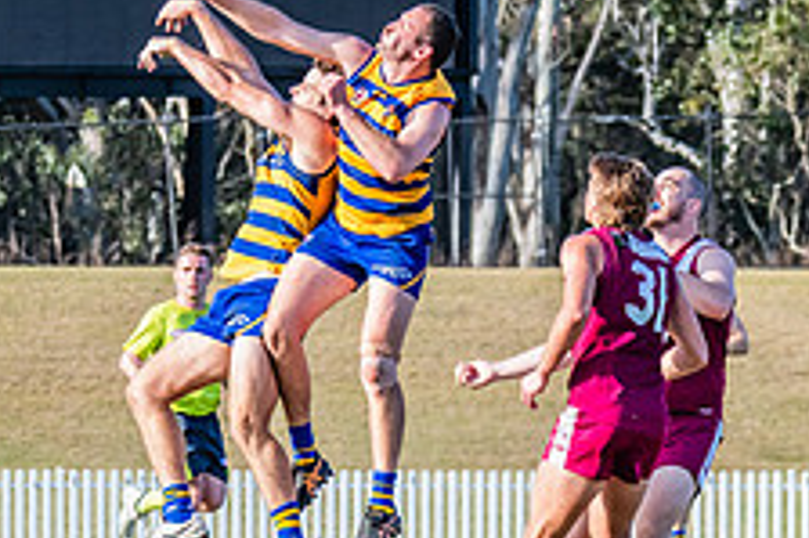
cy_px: 156
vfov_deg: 2.1
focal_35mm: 660
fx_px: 14820
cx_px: 276
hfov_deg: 3.1
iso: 800
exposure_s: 1/640
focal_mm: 210
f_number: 9
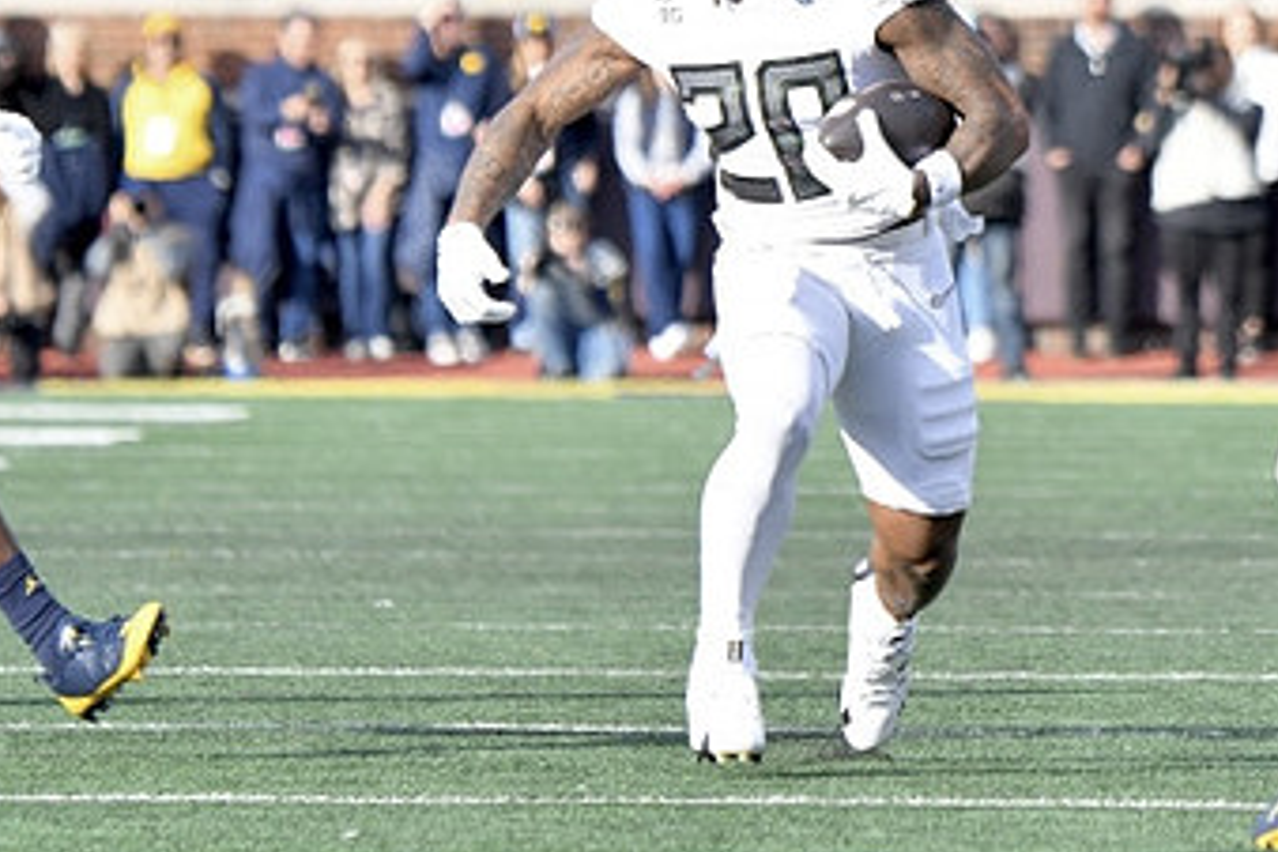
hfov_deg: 3.2
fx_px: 22789
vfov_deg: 2.1
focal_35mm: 642
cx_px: 901
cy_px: 211
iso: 800
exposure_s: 1/1250
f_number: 5.6
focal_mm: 250
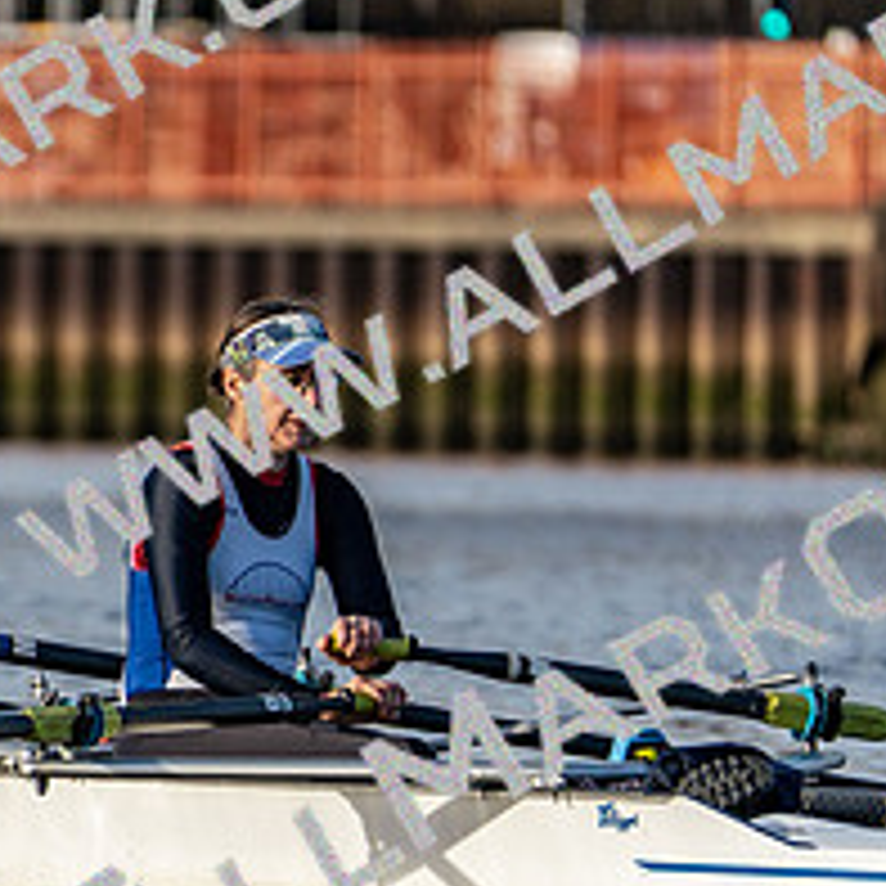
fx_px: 25106
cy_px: 654
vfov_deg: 2.0
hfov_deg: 2.0
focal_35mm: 867
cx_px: -310
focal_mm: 347
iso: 500
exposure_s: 1/2000
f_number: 6.3
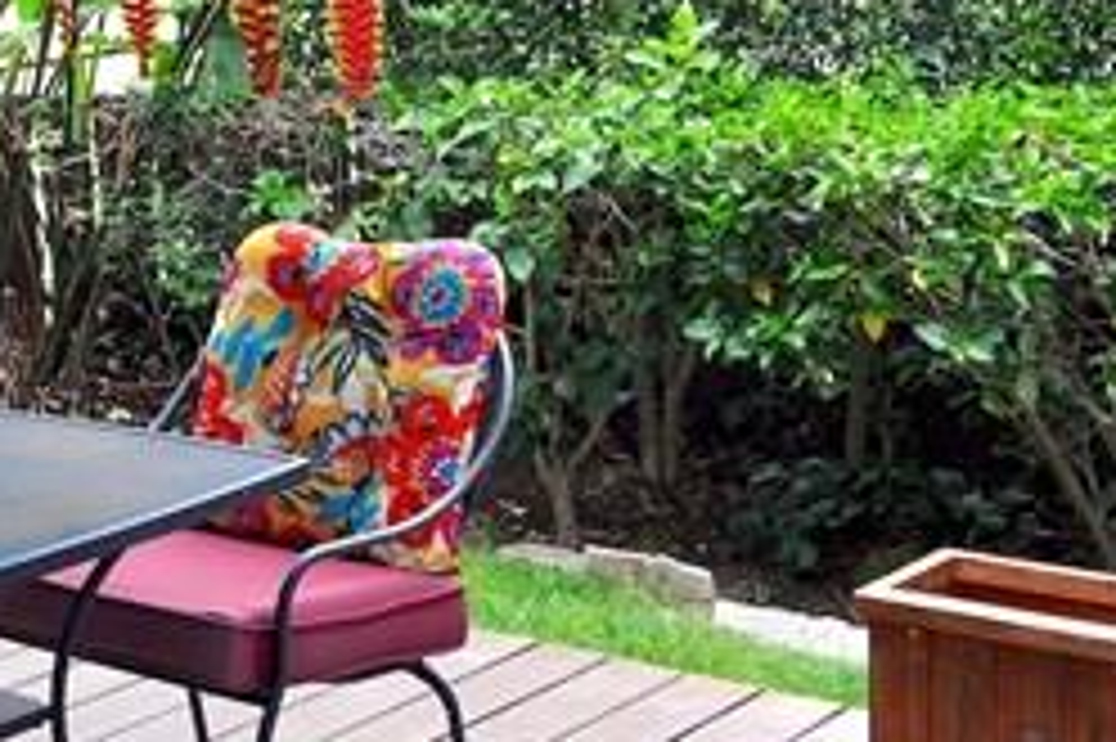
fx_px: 2292
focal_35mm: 74
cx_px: -207
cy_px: 178
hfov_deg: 24.8
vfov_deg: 18.3
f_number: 7.1
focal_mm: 18
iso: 400
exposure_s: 1/100
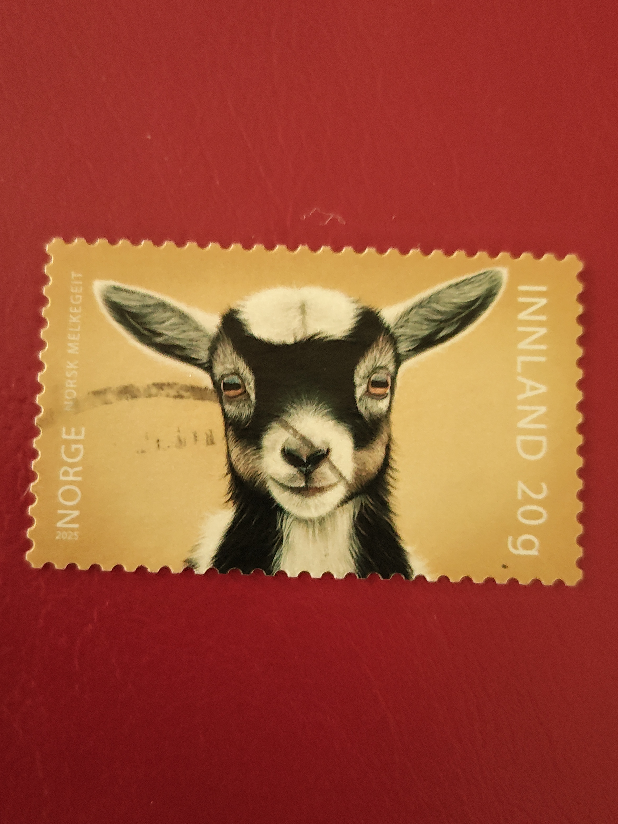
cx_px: 309
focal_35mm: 39
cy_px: 412
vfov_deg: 47.9
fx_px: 928
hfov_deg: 36.8
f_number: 1.8
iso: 1658
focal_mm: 4.15
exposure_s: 1/20
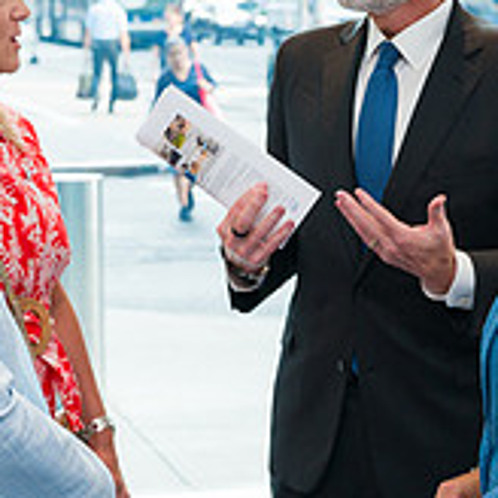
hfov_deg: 15.7
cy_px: 191
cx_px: 186
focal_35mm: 111
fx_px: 1807
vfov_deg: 15.7
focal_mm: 35
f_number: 3.5
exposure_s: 1/200
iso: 400
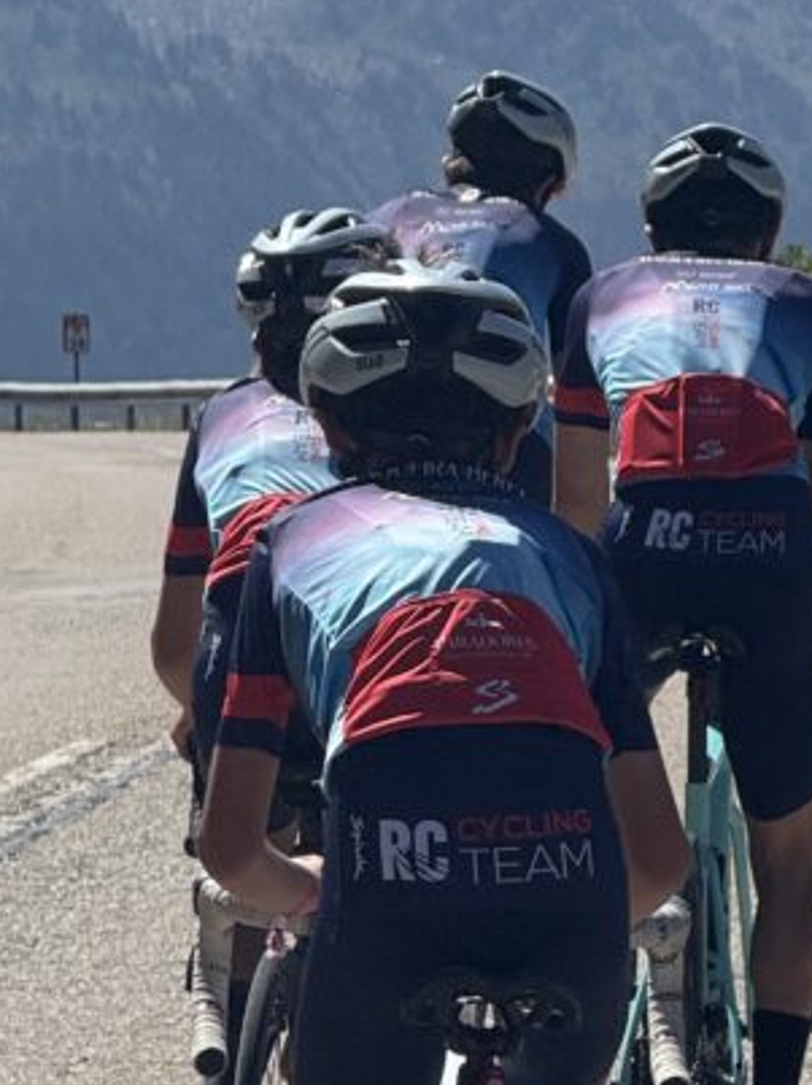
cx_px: 979
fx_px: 9581
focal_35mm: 306
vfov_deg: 6.5
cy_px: 847
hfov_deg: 4.8
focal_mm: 15.66
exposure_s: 1/1546
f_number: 2.8
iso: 50
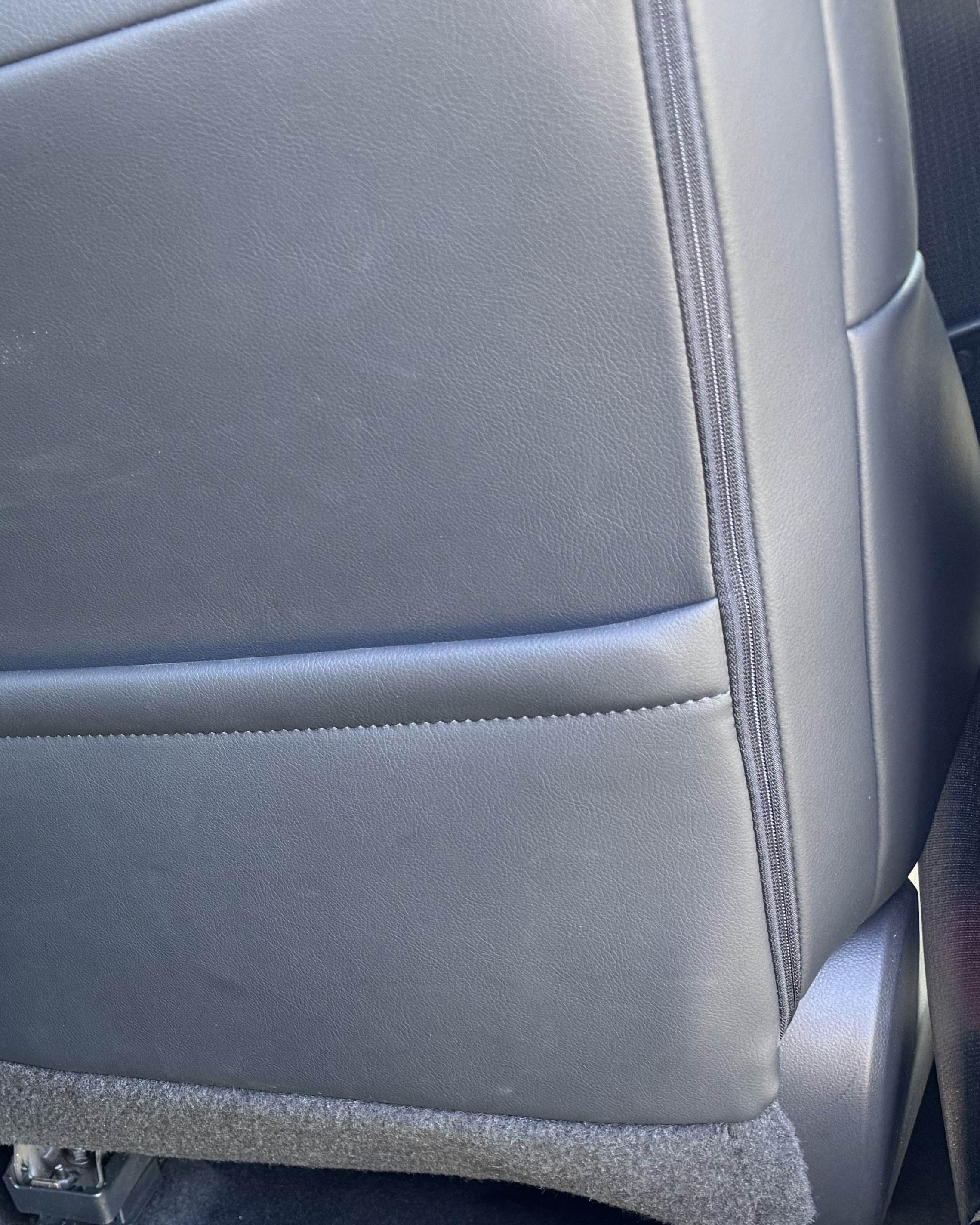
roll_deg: +12.9
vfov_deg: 38.8
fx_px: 1704
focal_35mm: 47
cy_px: 881
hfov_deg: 28.5
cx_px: -156
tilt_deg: -18.7
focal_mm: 6.76
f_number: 1.78
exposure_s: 1/70
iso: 200
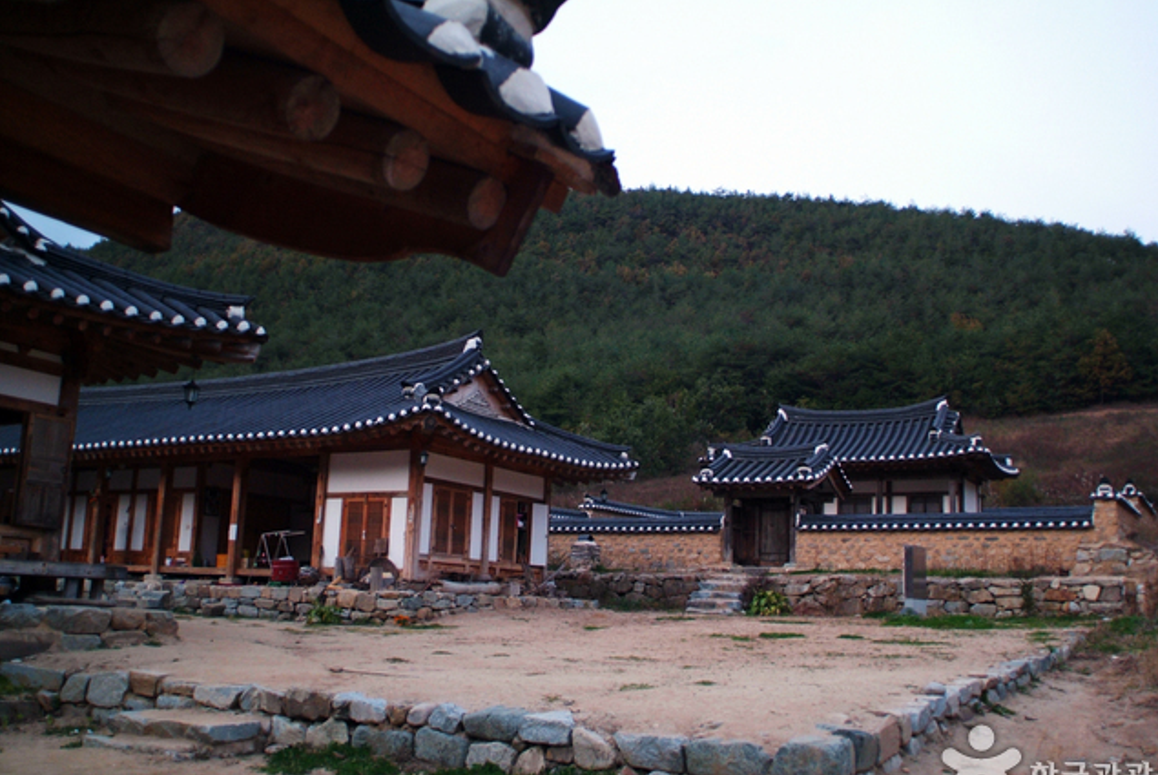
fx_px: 1063
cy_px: 416
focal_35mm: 33
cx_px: 605
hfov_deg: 57.1
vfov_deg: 40.0
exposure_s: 1/30
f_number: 2.8
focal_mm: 20
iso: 800
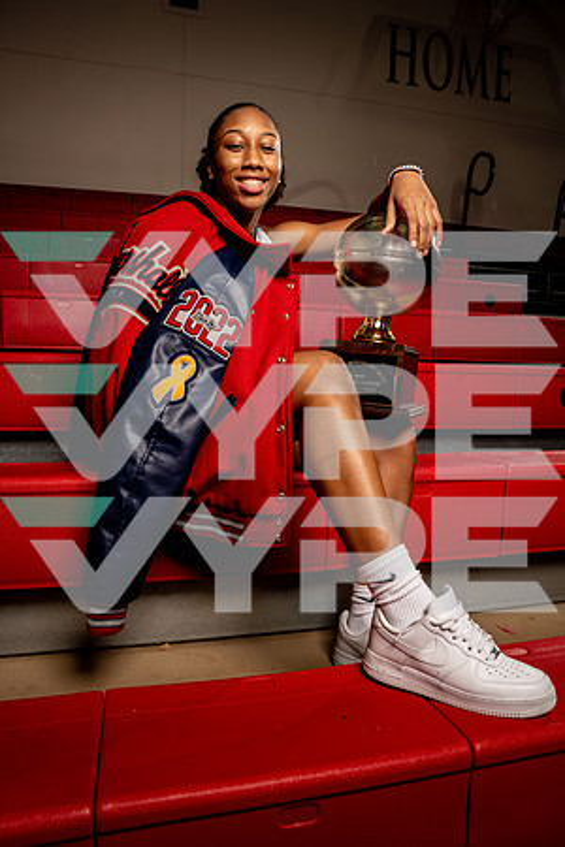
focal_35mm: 24
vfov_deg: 73.7
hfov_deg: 53.1
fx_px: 565
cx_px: 282
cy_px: 424
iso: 100
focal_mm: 24
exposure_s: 1/250
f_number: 7.1
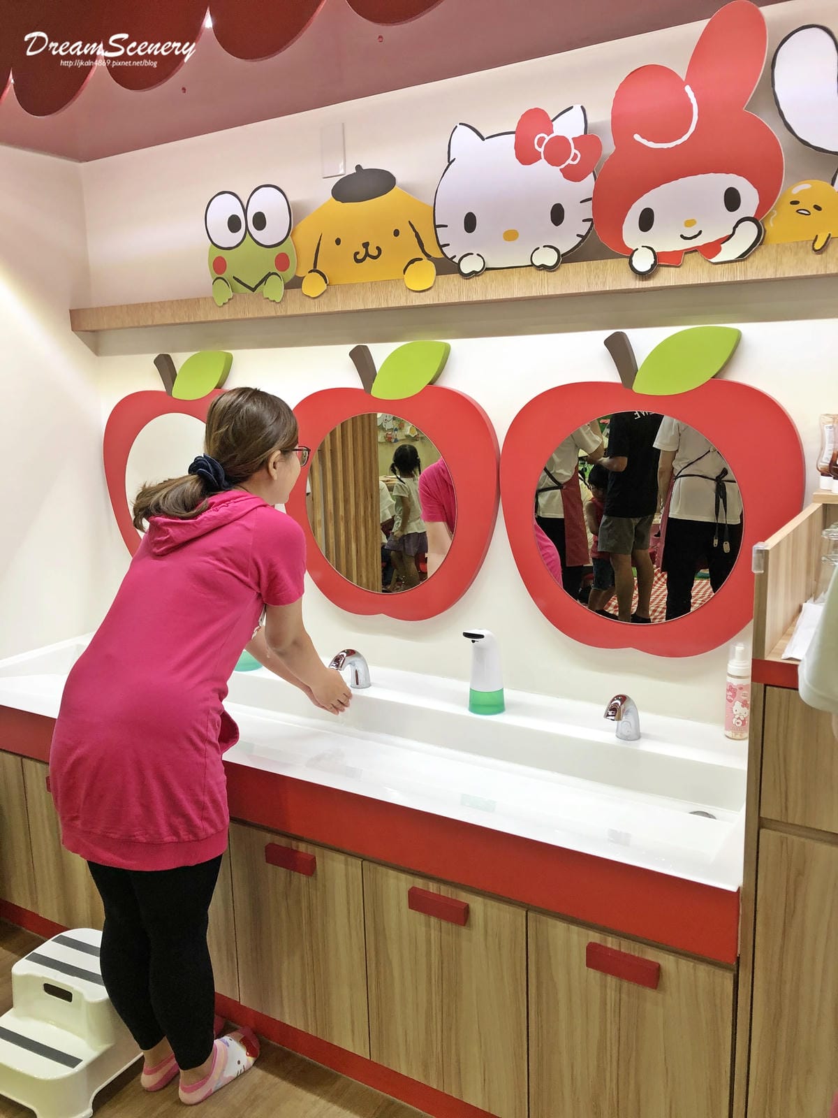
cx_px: 419
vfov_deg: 63.4
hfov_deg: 49.7
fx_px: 904
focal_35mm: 28
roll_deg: +1.3
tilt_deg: -11.5
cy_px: 559
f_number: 1.8
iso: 32
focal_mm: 3.99
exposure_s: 1/24
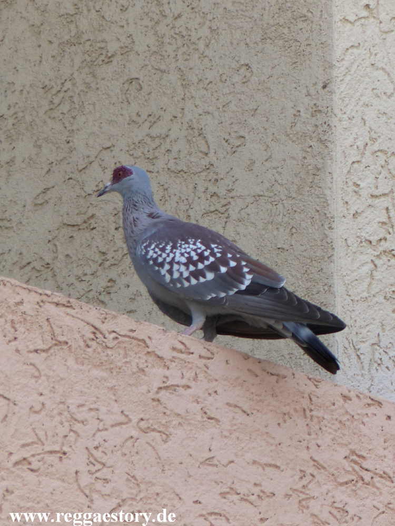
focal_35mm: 600
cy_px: 263
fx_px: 9129
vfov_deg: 3.3
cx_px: 198
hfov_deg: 2.5
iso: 100
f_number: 4
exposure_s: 1/400
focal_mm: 108
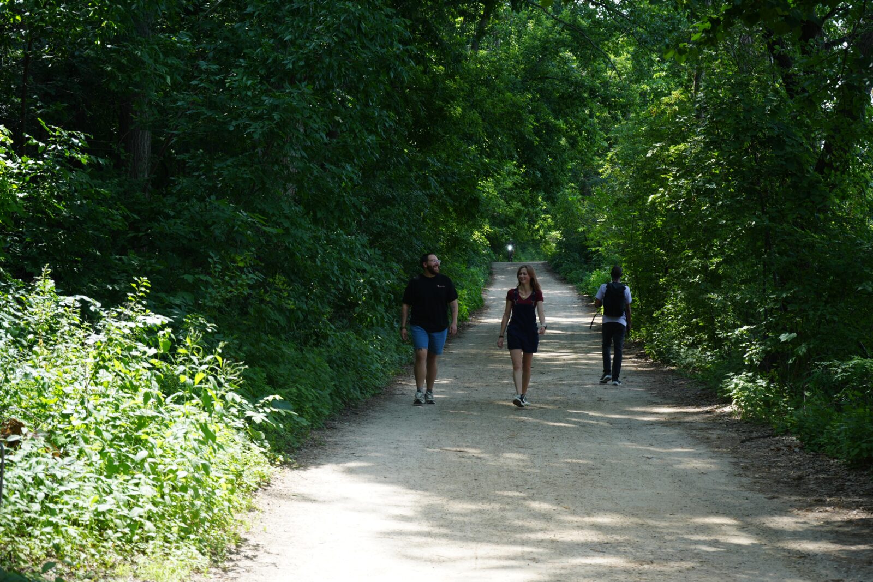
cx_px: 436
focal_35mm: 70
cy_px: 291
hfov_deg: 28.8
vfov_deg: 19.5
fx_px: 1698
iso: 100
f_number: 5.6
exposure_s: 1/80
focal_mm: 70
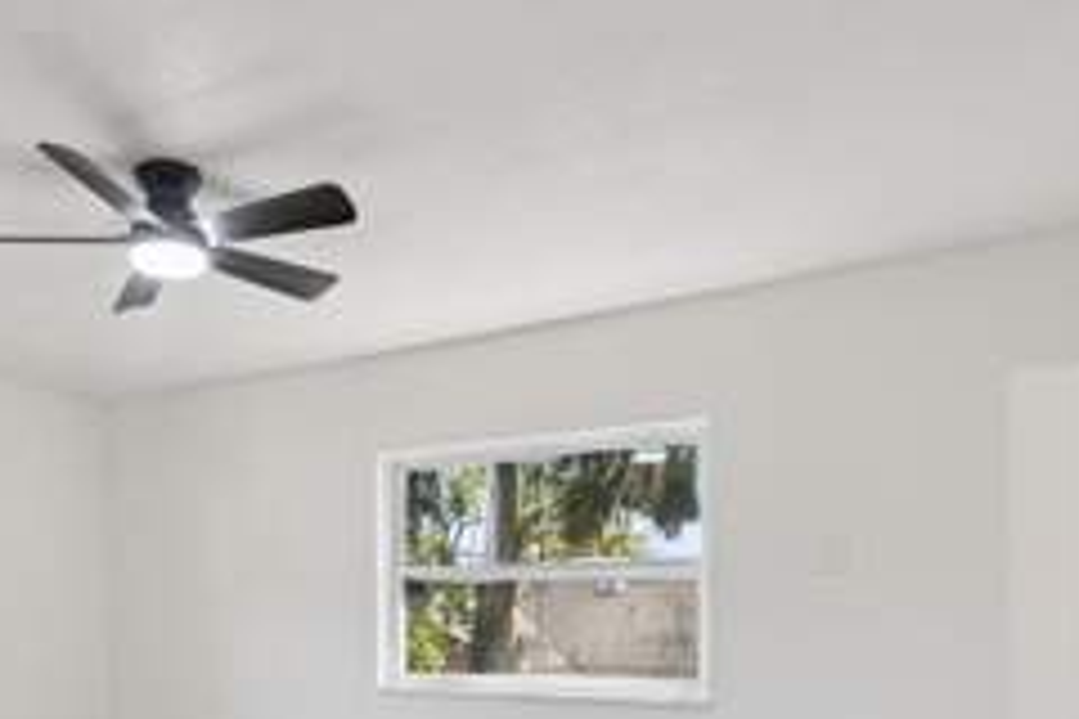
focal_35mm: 32
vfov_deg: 39.0
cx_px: 378
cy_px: 604
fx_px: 959
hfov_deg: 57.7
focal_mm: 16
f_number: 9
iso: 400
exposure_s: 1/50
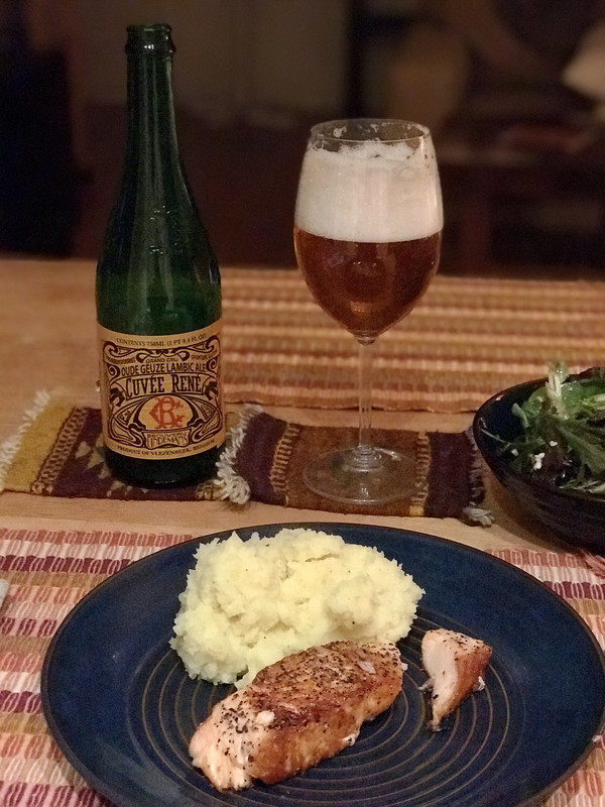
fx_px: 1328
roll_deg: -1.0
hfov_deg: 25.7
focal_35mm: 57
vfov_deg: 33.8
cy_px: 404
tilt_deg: -22.7
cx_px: 302
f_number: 2.8
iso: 1250
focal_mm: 6.6
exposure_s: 1/60
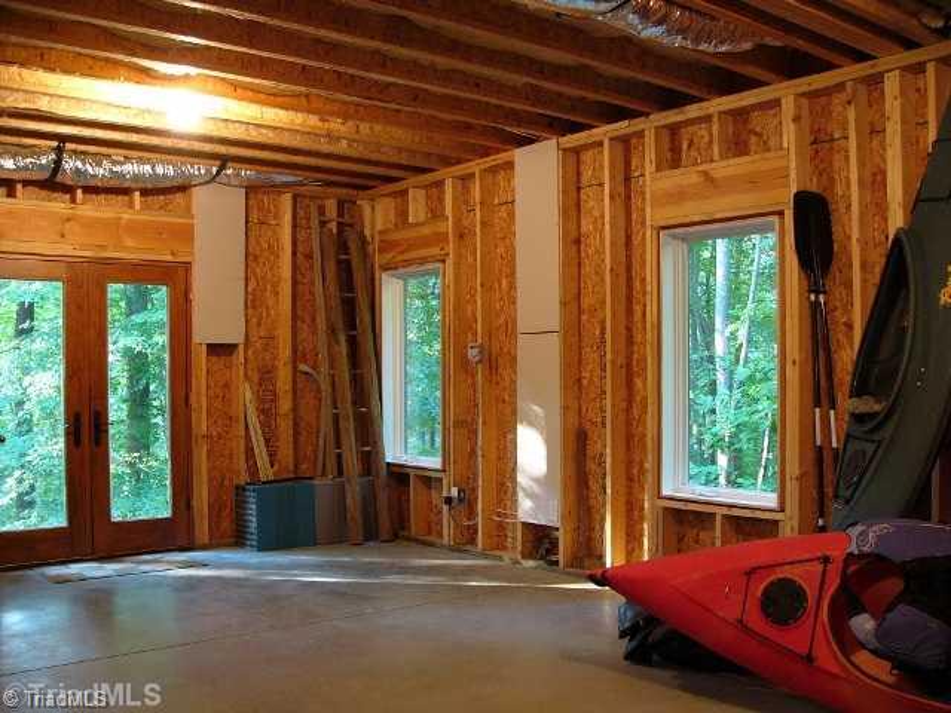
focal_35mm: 36
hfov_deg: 51.4
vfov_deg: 39.7
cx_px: 476
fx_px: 989
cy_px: 356
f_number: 2.8
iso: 100
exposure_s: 1/4
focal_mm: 6
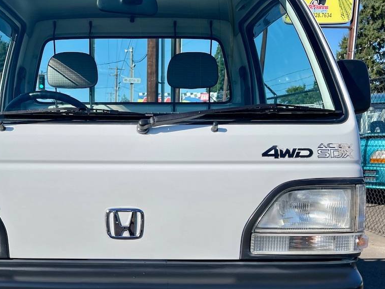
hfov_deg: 44.2
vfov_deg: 34.0
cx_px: 131
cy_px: 197
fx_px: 467
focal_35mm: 42
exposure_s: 1/5128
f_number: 1.6
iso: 32
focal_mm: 5.1
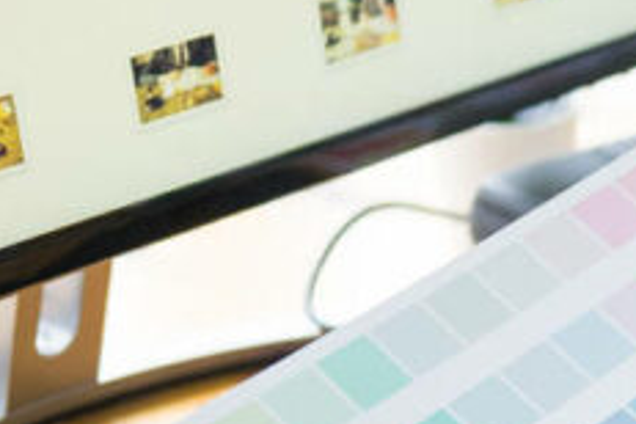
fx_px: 3109
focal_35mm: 176
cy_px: 531
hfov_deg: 11.1
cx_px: 1052
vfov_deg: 7.7
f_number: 2
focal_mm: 35
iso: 320
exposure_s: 1/100
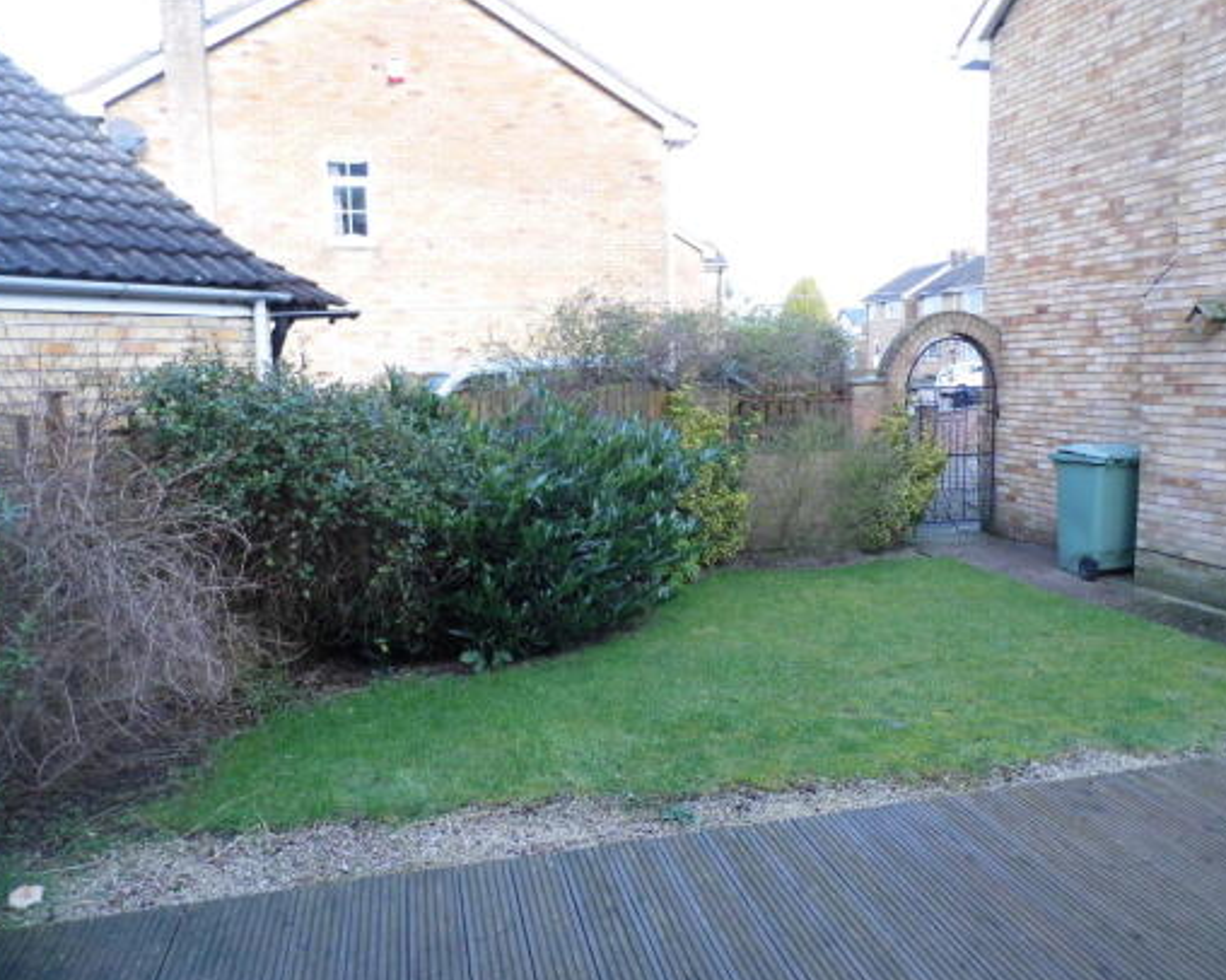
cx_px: 670
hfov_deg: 62.1
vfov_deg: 51.5
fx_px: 1016
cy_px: 513
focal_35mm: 28
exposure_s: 1/100
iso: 100
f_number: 3.1
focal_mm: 4.5
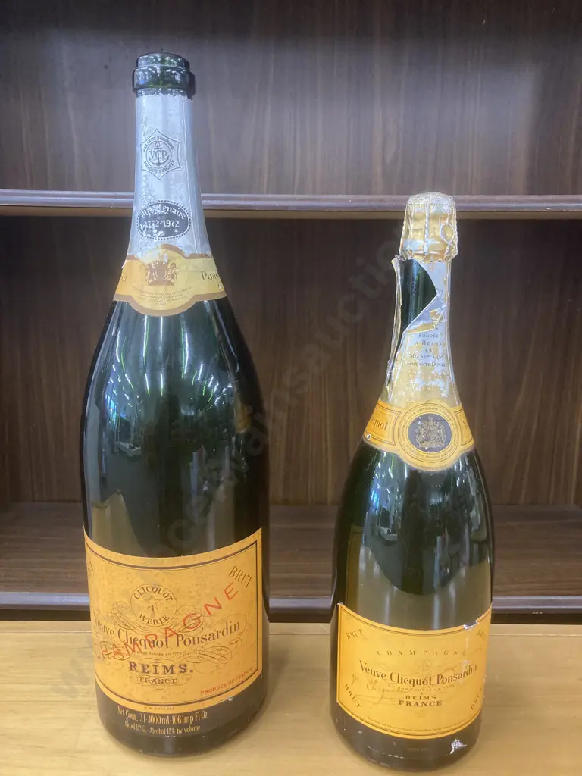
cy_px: 388
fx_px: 628
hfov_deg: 49.7
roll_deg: -1.4
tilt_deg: -10.4
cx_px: 291
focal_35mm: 28
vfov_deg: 63.4
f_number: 1.8
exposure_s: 1/50
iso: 250
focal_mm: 3.99
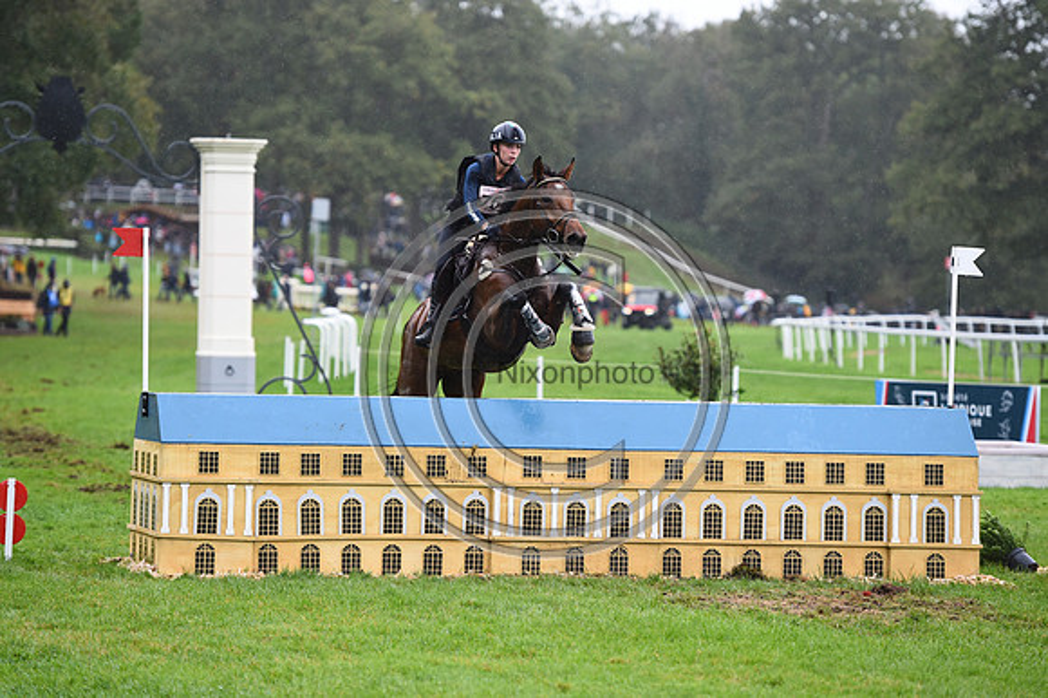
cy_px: 349
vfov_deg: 8.8
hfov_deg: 13.3
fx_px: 4509
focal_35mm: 155
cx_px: 524
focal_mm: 155
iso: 1400
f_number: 3.5
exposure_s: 1/1250
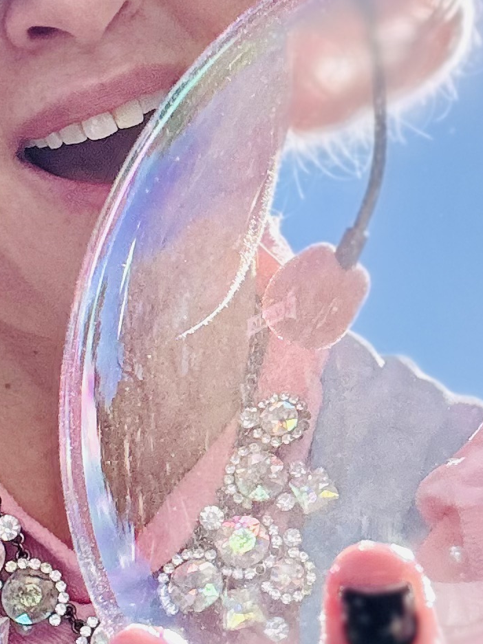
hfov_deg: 14.8
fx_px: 1842
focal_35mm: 99
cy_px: 396
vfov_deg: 19.8
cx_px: 414
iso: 25
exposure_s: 1/750
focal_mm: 2.69
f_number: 1.9
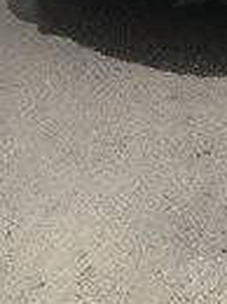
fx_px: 974
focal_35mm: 111
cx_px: 304
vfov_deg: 15.8
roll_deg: -1.7
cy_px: -199
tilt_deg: -12.0
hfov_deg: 12.8
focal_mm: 4.15
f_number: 2.2
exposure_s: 1/110
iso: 25
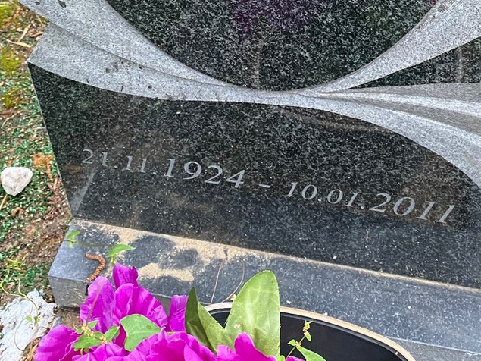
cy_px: -45
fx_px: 820
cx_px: 361
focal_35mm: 59
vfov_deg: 23.2
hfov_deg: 32.1
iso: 200
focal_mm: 4.25
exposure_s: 1/60
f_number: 1.8
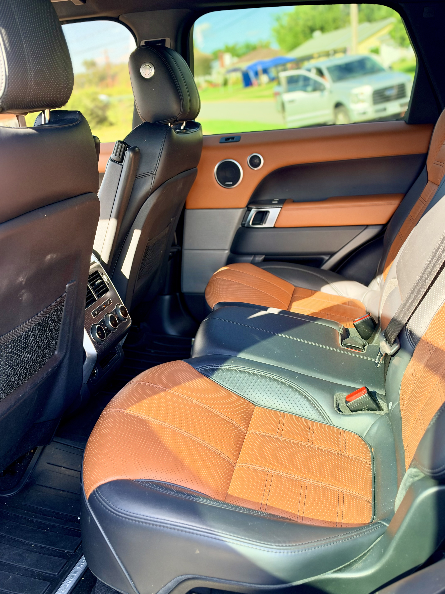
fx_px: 583
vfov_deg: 54.0
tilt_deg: -17.9
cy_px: 297
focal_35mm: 34
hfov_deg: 41.8
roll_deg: +6.1
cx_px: 222
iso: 100
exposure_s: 1/200
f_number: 1.8
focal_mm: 6.93
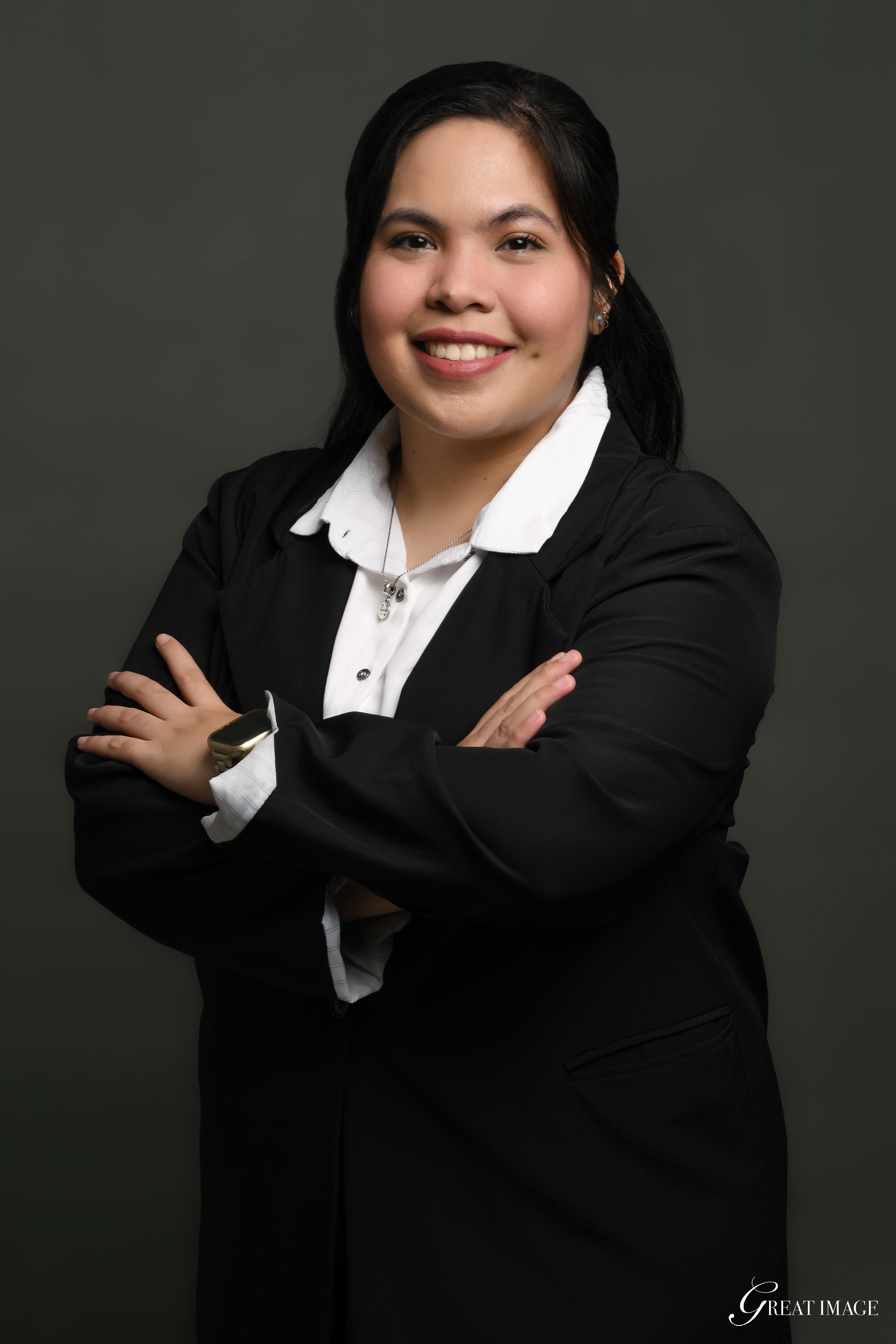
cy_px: 672
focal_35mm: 105
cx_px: 448
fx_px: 3920
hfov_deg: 13.0
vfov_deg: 19.5
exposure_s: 1/125
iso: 100
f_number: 9
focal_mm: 70
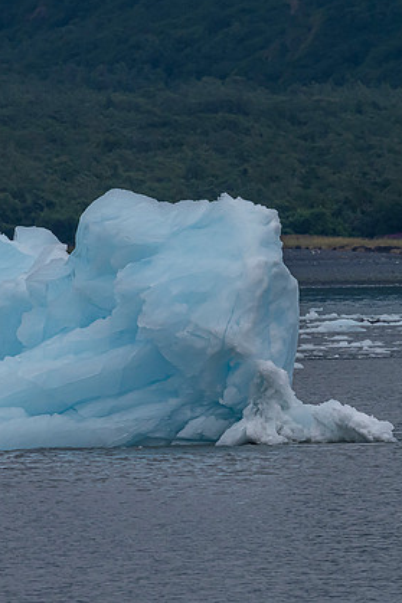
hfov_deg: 1.9
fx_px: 12337
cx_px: 101
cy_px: 305
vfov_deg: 2.8
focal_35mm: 736
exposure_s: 1/800
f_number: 10
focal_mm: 190
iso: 400
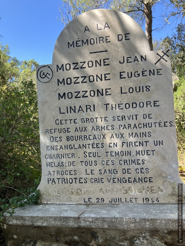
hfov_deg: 49.7
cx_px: 92
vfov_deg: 63.4
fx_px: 200
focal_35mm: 28
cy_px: 123
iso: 25
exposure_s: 1/261
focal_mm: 4
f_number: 1.8
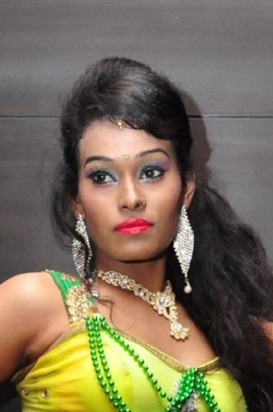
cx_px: 152
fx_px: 998
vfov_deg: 20.9
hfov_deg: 15.6
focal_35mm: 87
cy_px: 554
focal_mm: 21
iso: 2000
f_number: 6.3
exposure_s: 1/125
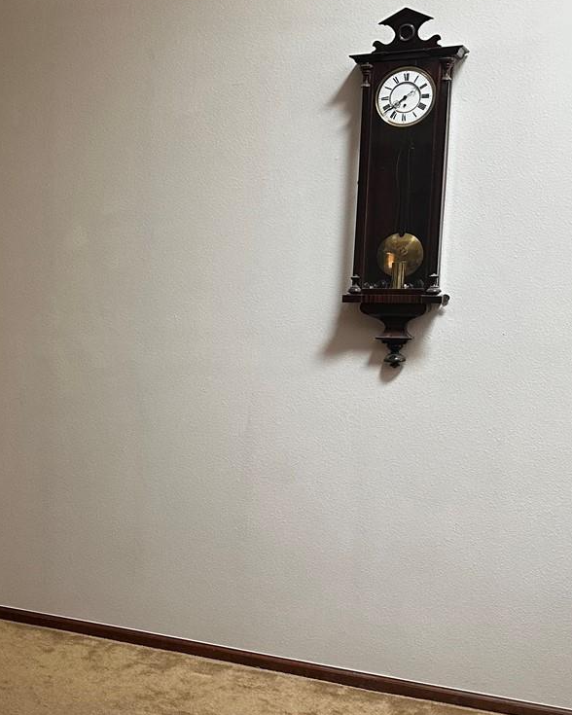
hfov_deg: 27.7
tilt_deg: -9.8
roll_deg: +0.7
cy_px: 445
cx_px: -20
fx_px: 1079
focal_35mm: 51
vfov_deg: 36.5
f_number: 1.78
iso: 200
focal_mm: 6.86
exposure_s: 1/60
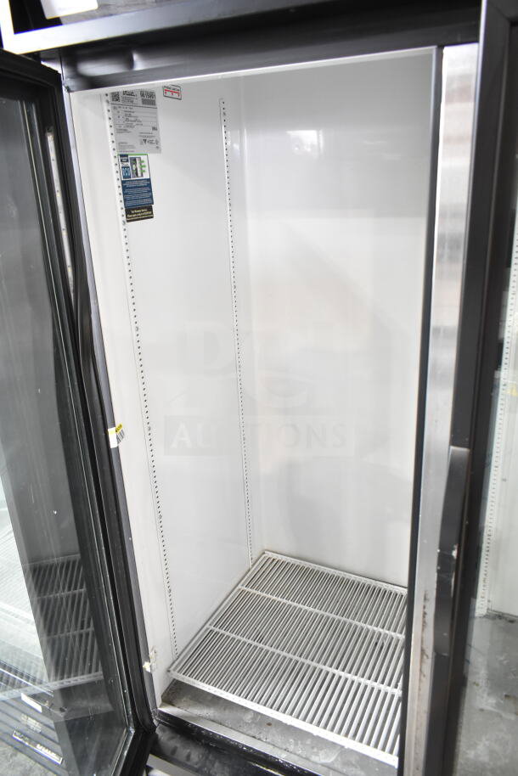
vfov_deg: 67.4
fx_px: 582
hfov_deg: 48.0
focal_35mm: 27
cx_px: 259
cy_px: 388
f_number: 4
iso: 1600
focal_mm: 18
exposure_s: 1/60
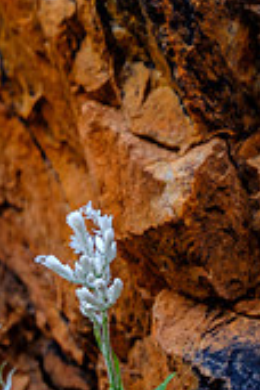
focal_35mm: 95
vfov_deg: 21.4
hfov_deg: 14.2
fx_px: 1029
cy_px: 258
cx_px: 7
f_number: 4
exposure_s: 1/110
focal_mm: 24
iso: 400
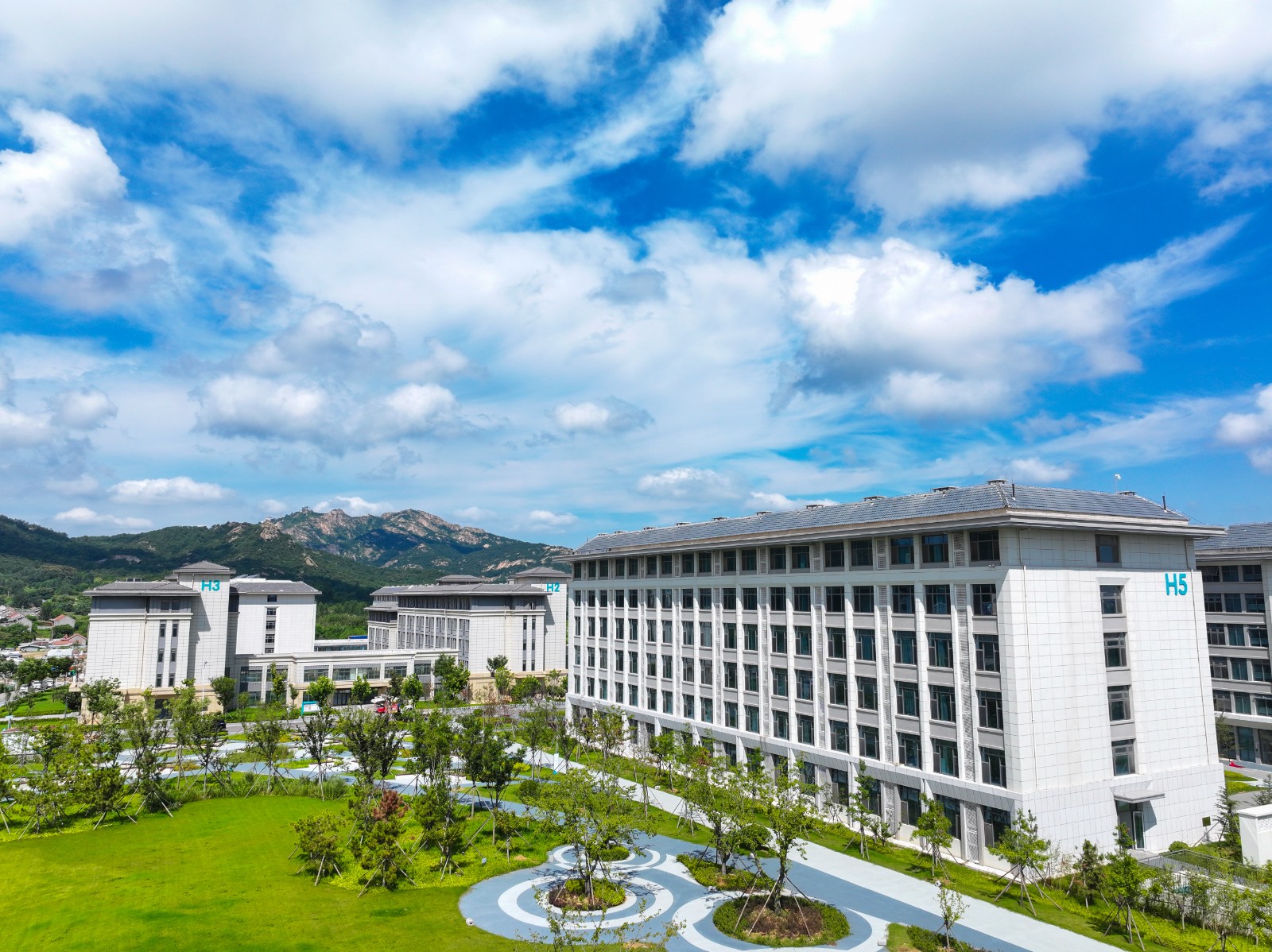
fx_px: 881
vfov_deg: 56.8
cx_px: 636
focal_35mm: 24
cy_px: 476
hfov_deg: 71.6
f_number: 5.6
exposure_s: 1/400
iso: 100
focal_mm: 12.29
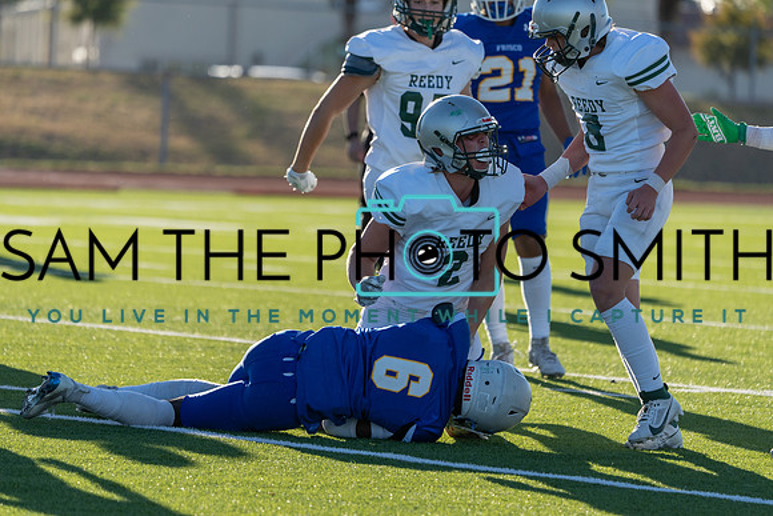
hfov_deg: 6.8
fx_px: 6507
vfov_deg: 4.5
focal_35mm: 303
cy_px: 258
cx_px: 386
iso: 500
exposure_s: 1/1250
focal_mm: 303
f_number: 5.6
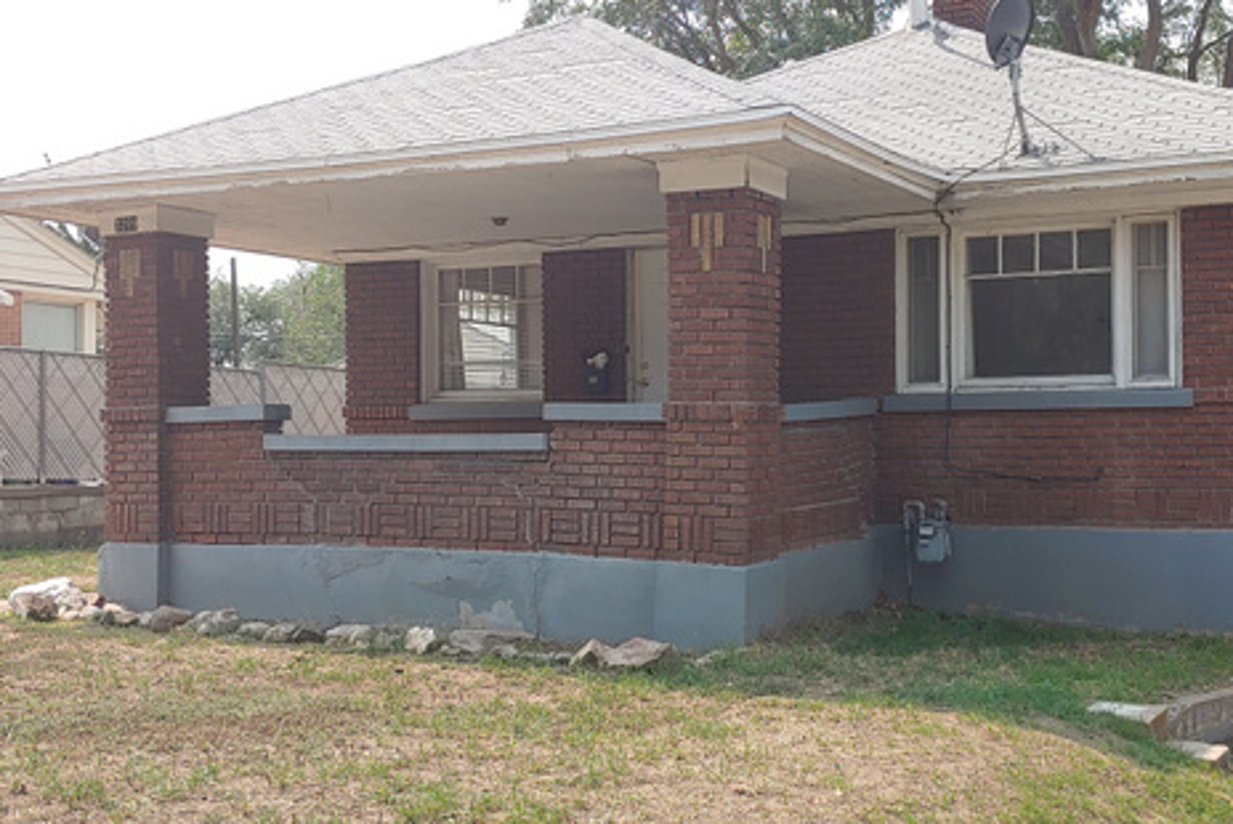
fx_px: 1474
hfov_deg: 45.1
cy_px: 420
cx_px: 749
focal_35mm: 43
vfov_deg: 31.2
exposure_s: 1/1389
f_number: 1.5
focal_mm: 4.23
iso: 50
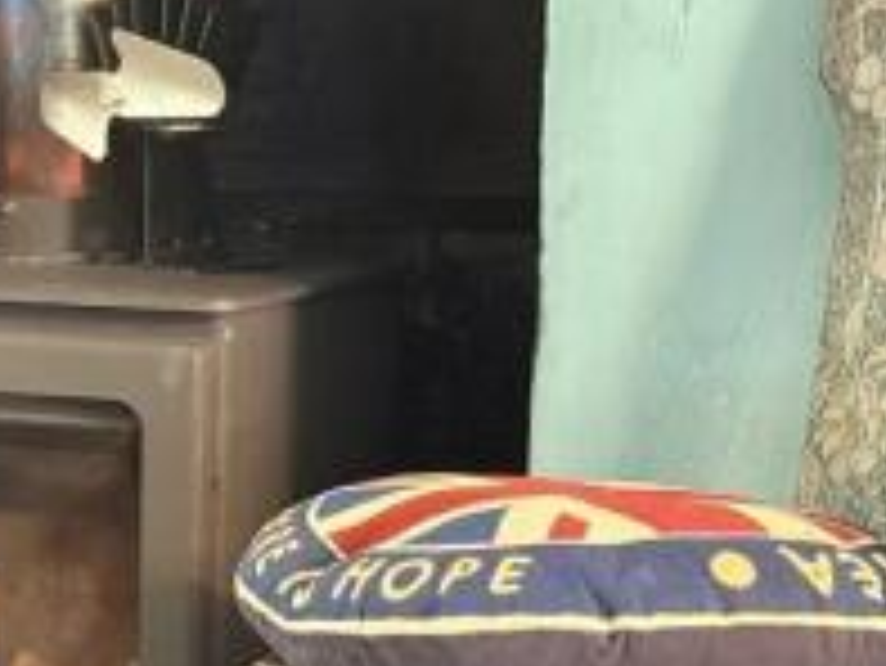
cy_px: 250
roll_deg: -0.3
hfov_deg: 13.4
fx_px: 3637
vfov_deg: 10.5
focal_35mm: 142
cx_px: -263
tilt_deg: -4.7
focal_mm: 6.76
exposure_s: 1/20
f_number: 1.78
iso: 640
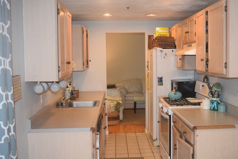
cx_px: 136
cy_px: 84
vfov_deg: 30.8
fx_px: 288
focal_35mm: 44
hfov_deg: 44.8
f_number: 4.5
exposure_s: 1/80
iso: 800
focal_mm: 25
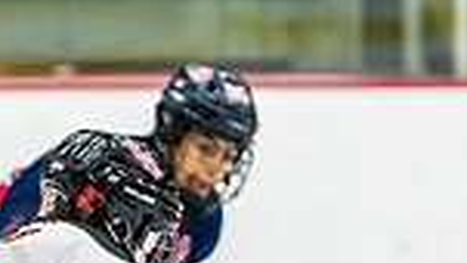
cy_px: 562
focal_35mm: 630
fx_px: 7803
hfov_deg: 3.4
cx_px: -68
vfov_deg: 1.9
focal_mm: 125
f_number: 2.8
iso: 2500
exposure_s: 1/640
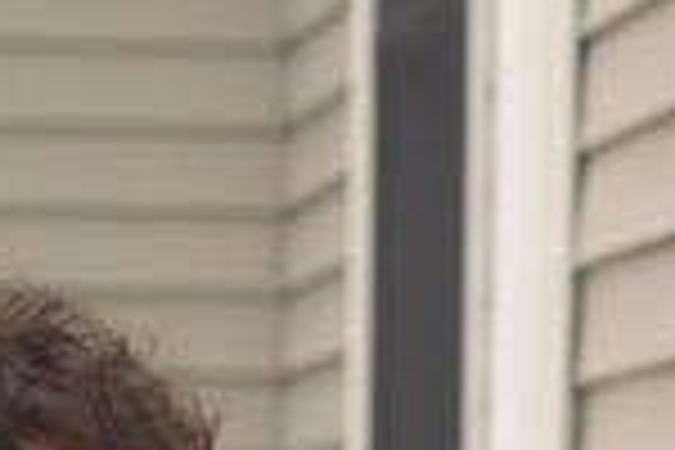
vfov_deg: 4.3
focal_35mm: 320
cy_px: 446
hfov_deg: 6.4
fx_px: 6000
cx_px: 765
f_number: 2.8
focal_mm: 50
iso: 800
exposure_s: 1/2000
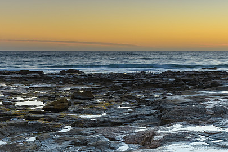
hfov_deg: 34.7
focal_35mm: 57
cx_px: 156
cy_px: 102
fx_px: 361
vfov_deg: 23.7
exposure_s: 1/1.67
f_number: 10
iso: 50
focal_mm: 26
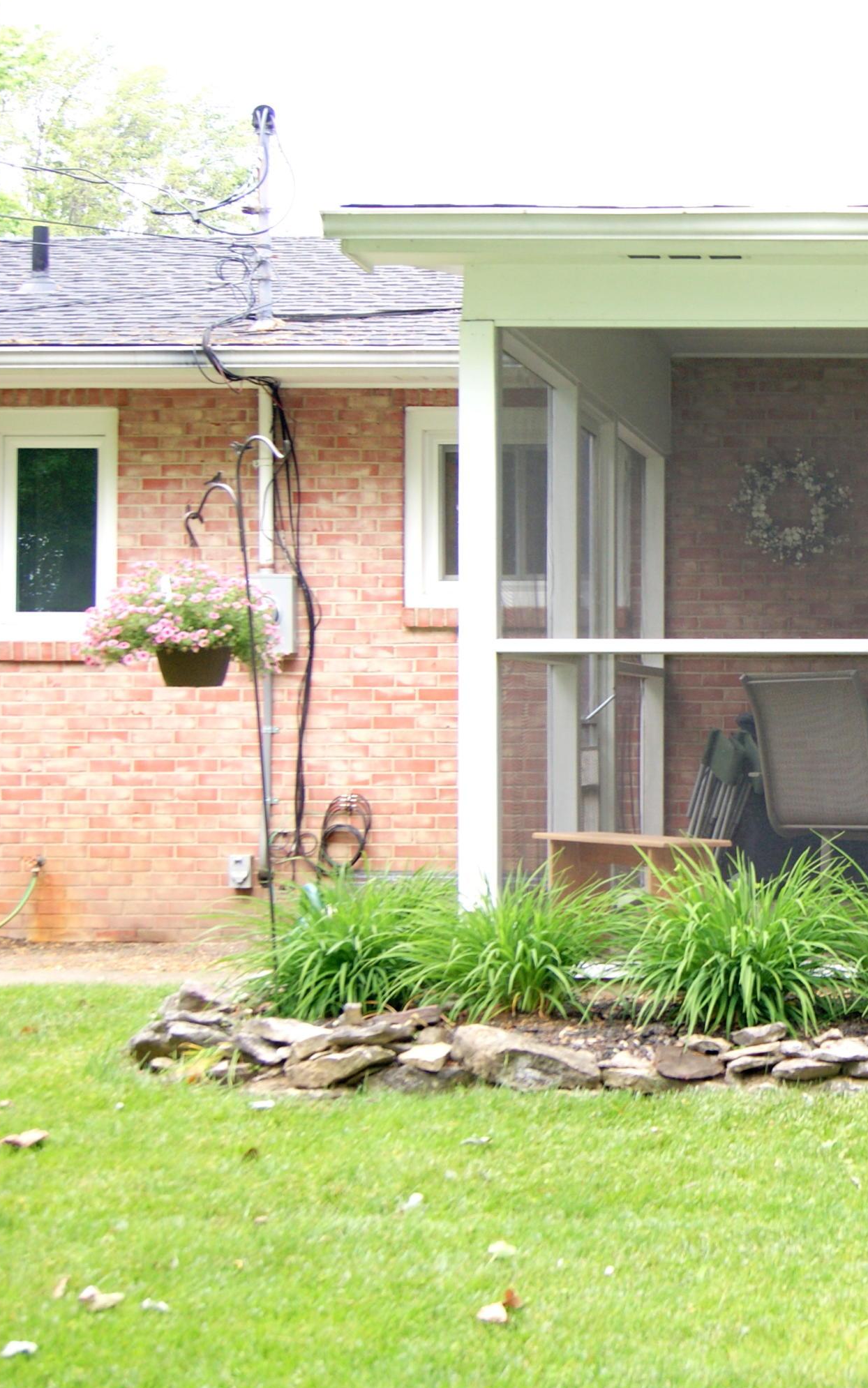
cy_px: 691
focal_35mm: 60
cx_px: 1036
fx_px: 2271
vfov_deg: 34.0
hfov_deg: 20.3
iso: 100
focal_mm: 26
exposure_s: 1/160
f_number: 4.5
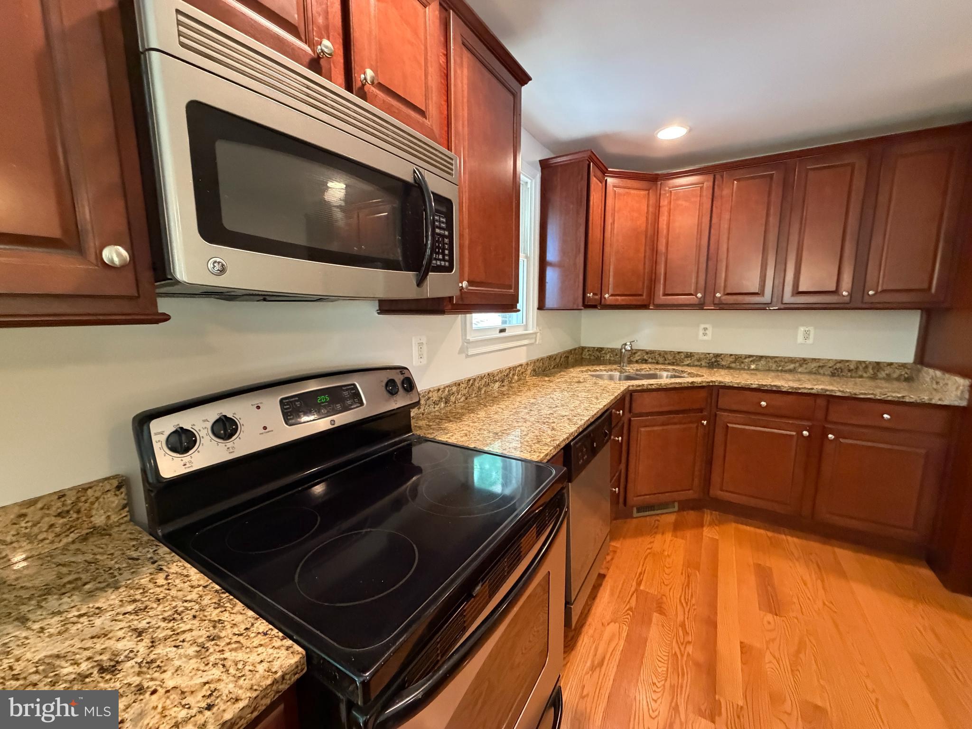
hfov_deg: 102.1
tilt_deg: -8.9
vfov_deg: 85.7
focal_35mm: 14
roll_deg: +1.0
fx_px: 393
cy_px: 364
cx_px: 486
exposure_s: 1/60
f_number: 2.2
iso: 1000
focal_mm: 2.22
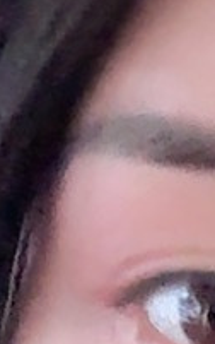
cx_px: 439
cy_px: 738
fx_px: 2376
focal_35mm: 254
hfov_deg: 5.1
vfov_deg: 7.8
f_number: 1.9
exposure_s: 1/18
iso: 640
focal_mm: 2.69
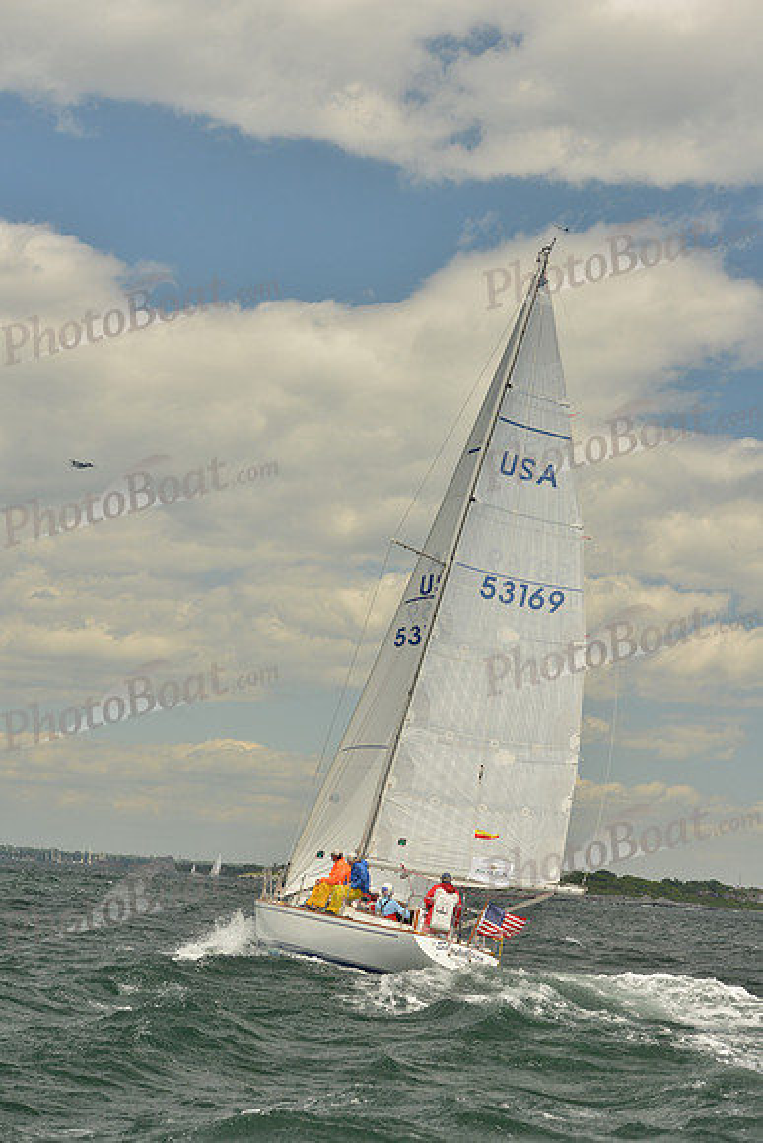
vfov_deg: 27.0
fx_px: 2383
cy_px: 572
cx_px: 382
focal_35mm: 75
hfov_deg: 18.2
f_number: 6.3
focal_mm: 75
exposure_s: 1/800
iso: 400
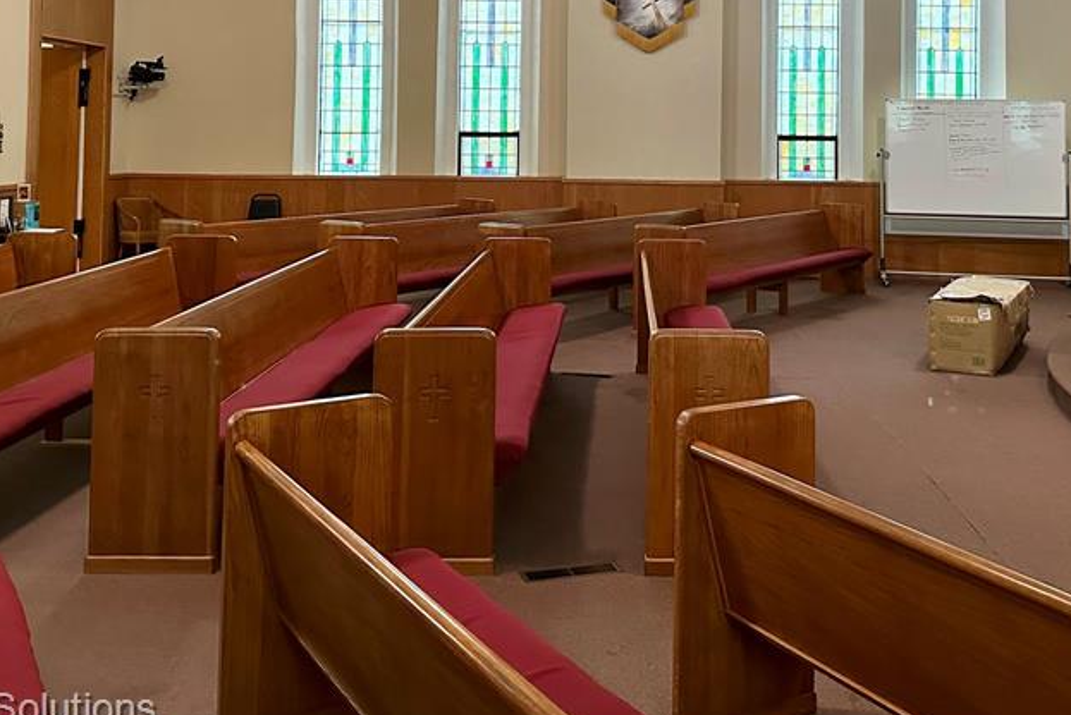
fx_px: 1220
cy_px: 79
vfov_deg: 31.2
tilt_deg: +2.4
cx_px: 617
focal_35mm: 41
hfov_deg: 47.2
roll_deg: -0.7
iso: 640
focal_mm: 6.86
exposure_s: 1/60
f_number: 1.78
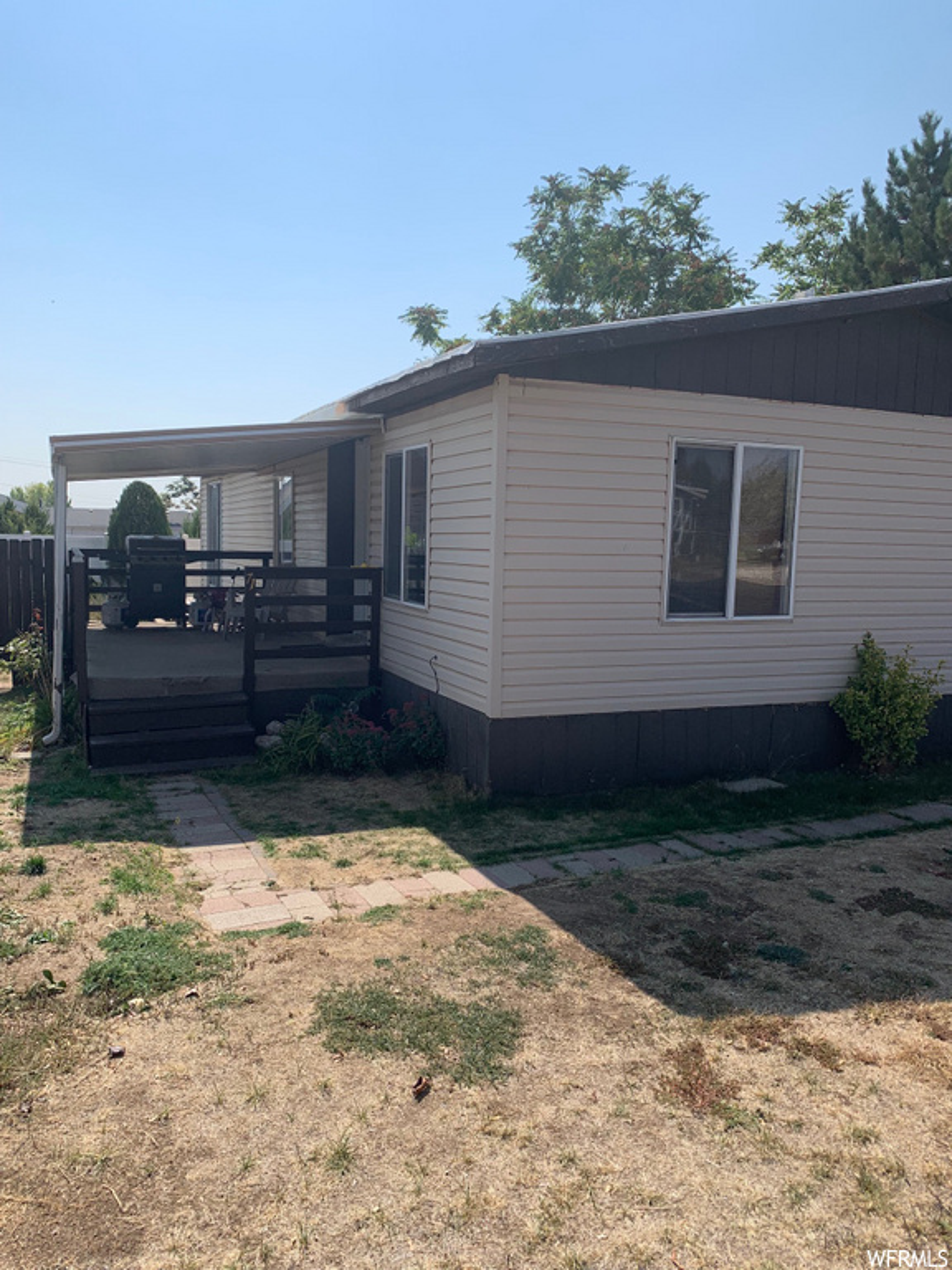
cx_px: 476
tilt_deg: -3.4
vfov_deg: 67.3
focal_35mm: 26
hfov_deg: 53.1
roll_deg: -0.8
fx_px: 953
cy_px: 635
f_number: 1.8
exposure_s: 1/3937
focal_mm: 4.25
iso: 25
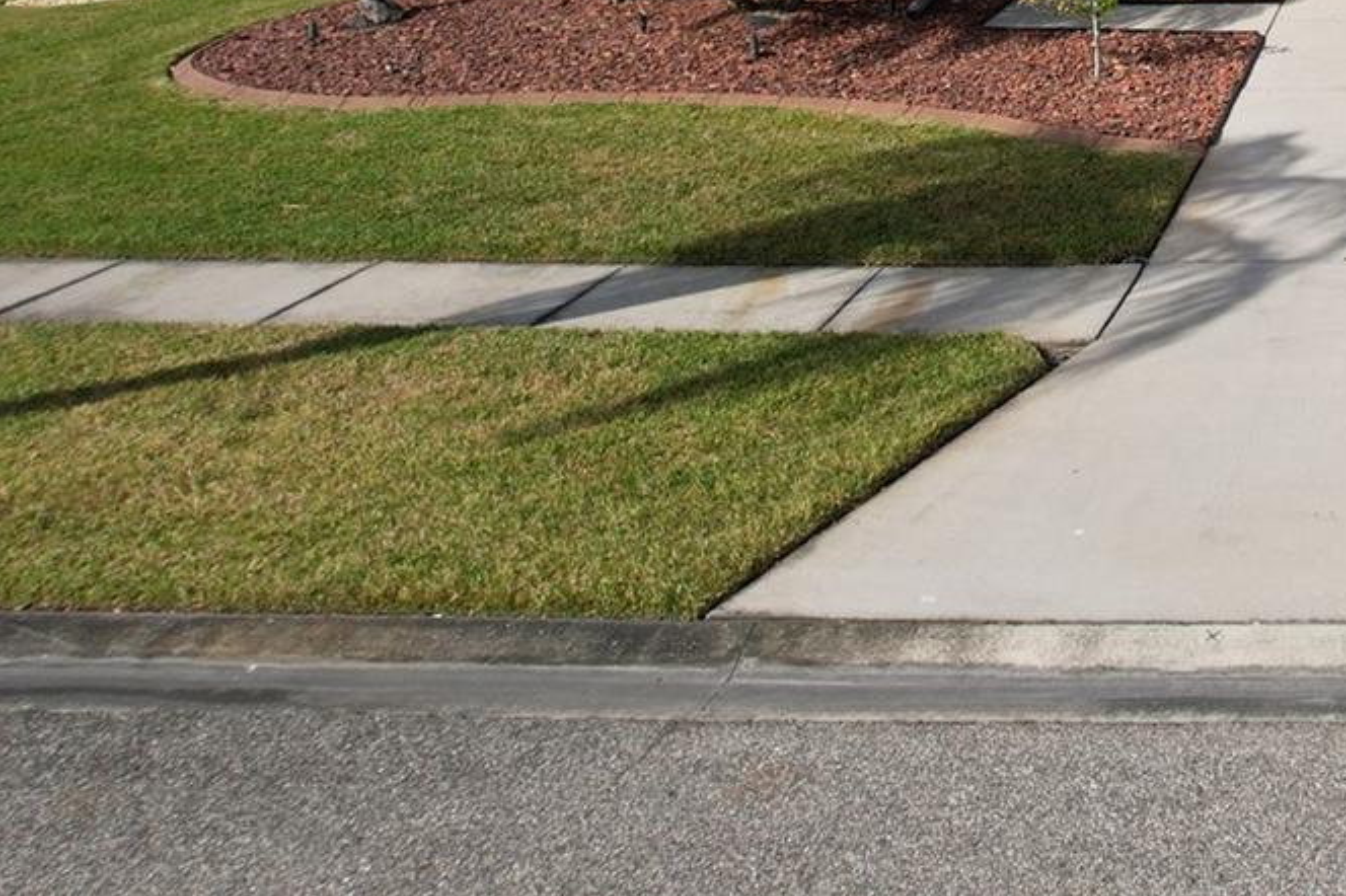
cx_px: 1522
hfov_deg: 32.5
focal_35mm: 53
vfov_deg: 23.3
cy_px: -176
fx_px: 1981
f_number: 2.8
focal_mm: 8.38
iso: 110
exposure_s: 1/2500
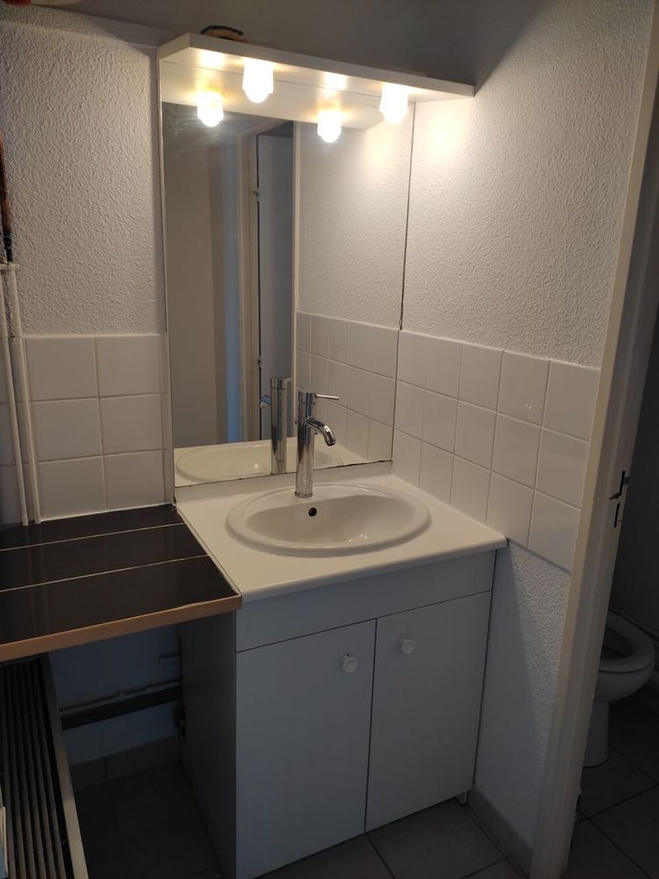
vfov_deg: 67.3
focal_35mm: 26
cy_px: 440
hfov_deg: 53.1
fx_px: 660
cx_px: 330
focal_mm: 4.74
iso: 205
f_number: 1.79
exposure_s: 1/33
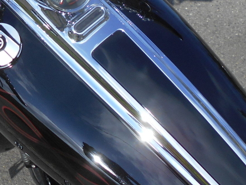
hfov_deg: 23.4
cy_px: -18
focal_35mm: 81
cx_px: 18
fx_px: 576
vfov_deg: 17.6
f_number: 3.4
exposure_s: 1/1000
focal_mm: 5.1
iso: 80
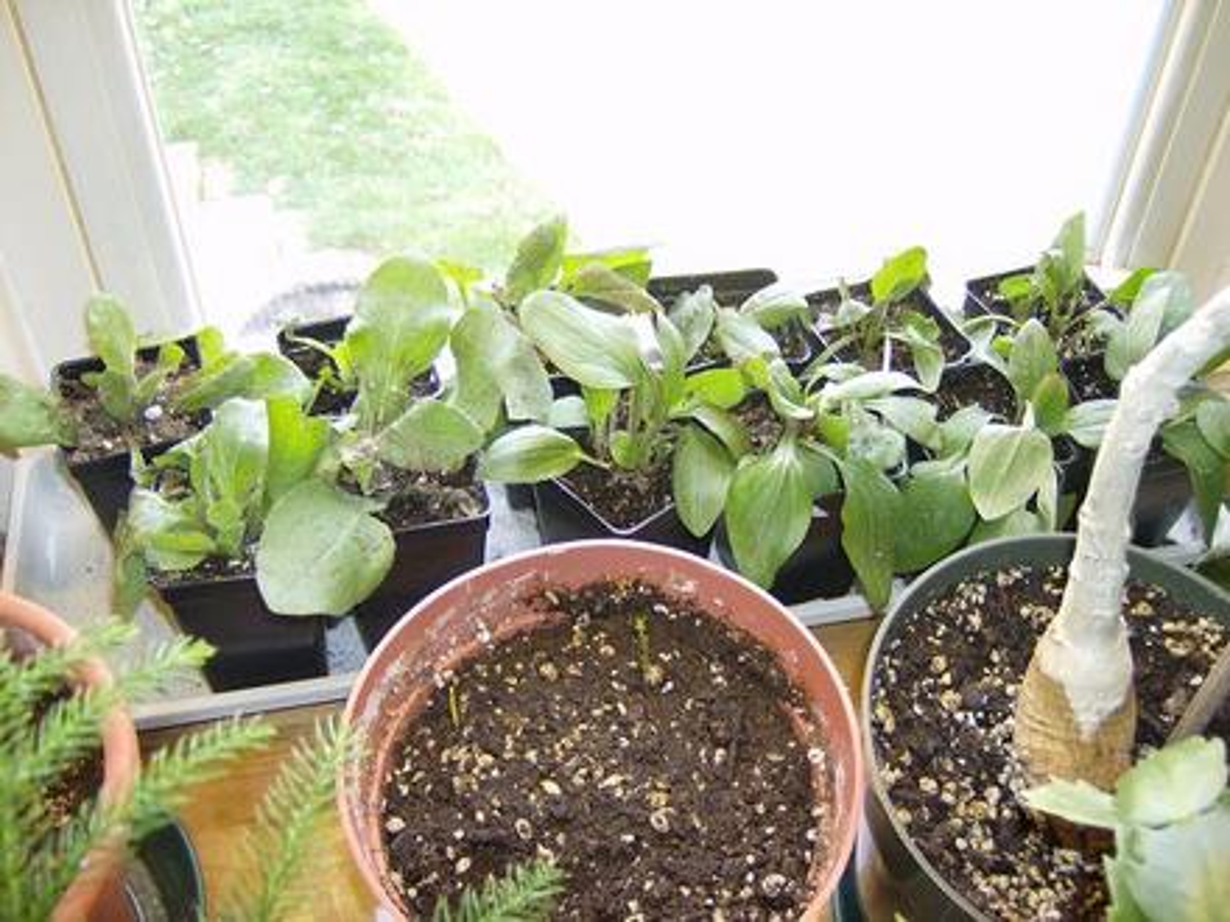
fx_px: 1279
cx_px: 615
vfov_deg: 39.7
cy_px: 461
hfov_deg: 51.4
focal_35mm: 36
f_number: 2.8
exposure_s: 1/60
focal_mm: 6
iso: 200
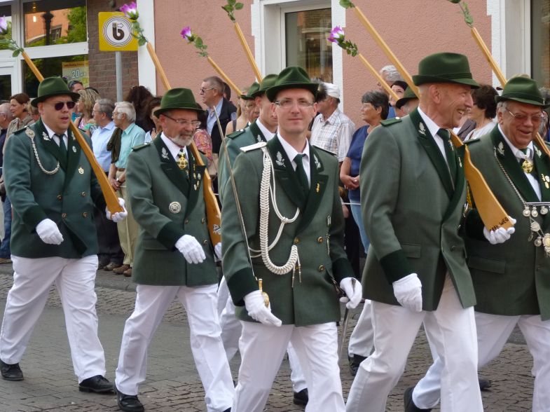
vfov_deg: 16.2
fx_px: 1445
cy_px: 206
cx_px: 275
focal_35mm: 91
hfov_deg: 21.5
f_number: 3.6
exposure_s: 1/320
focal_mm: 16.1
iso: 200
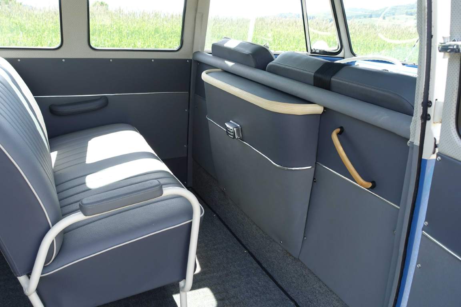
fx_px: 410
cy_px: 154
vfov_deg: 41.1
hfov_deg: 58.7
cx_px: 230
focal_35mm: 32
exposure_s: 1/125
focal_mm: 11.81
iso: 125
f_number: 4
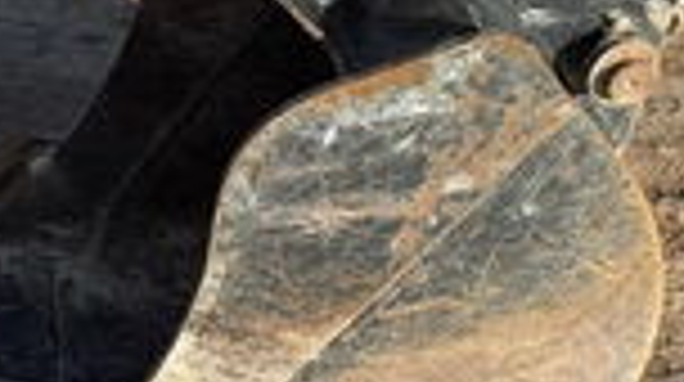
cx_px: 252
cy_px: 265
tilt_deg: -39.4
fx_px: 1250
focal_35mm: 69
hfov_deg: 30.5
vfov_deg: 17.3
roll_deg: -8.1
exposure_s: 1/2907
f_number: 1.78
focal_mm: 6.76
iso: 80
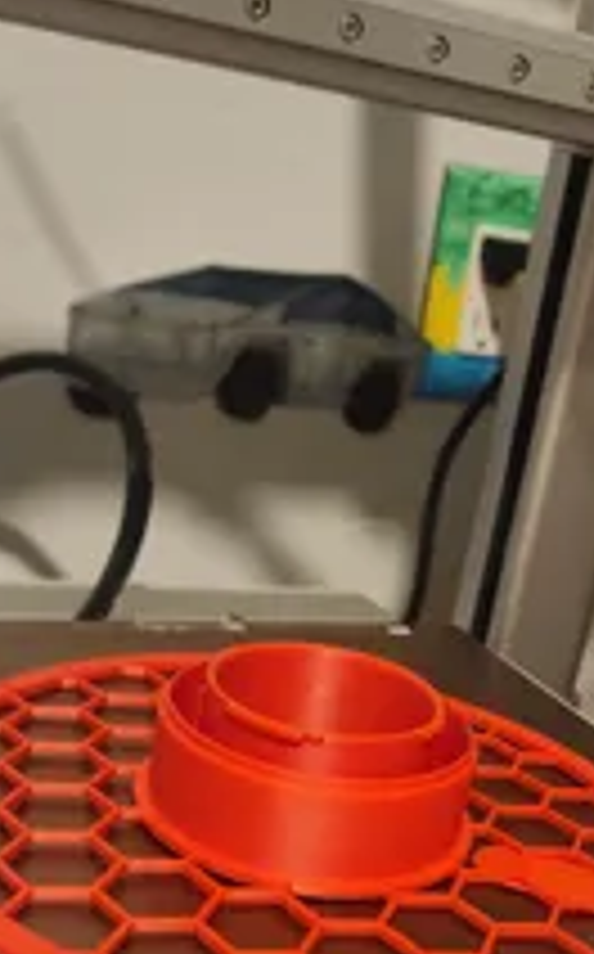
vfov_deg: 41.3
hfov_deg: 27.8
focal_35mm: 46
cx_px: 369
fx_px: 1195
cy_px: 788
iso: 640
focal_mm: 6.4
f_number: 1.8
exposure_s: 1/40
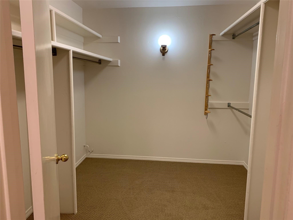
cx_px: 146
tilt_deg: -8.4
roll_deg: -0.6
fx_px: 220
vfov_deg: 53.1
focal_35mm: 26
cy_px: 110
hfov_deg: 67.3
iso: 100
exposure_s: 1/60
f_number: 1.8
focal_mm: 4.25
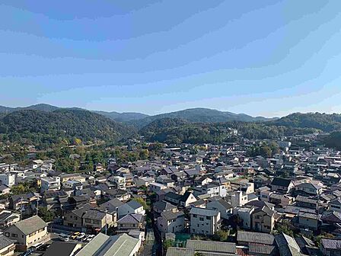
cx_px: 170
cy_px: 128
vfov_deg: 53.1
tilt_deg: -0.2
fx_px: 256
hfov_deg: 67.3
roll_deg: -0.3
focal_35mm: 26
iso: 25
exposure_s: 1/2364
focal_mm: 4.25
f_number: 1.8
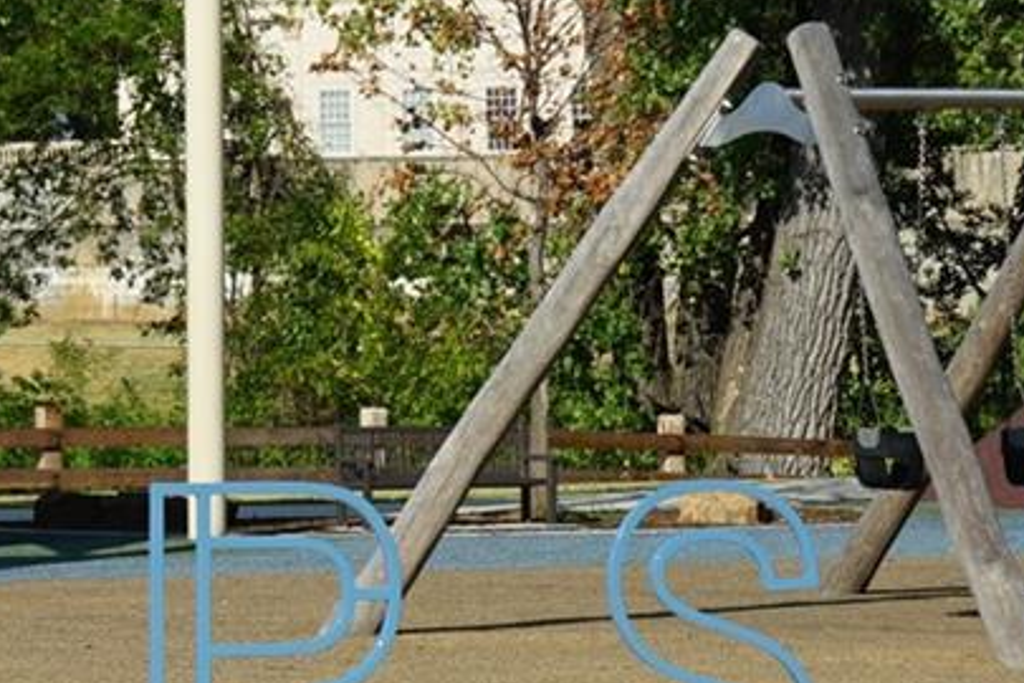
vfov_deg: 7.1
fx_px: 5461
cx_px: 172
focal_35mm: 192
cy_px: 80
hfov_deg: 10.7
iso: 100
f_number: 11
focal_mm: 38
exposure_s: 1/200
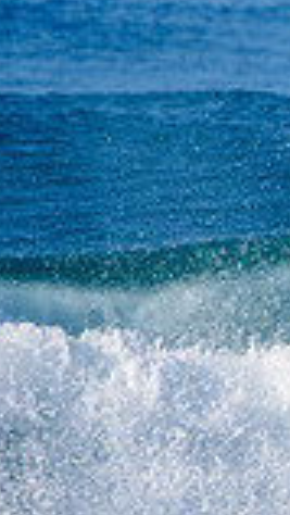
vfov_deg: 1.1
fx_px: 26315
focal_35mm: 1927
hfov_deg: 0.6
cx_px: 736
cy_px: 295
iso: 180
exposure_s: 1/1600
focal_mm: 500
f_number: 5.6
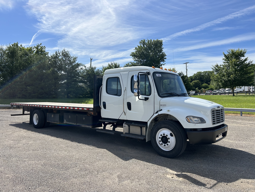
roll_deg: +0.0
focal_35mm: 26
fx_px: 192
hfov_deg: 67.3
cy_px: 96
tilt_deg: -0.4
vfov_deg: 53.1
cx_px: 128
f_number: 1.5
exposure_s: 1/5319
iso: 50
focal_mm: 5.7
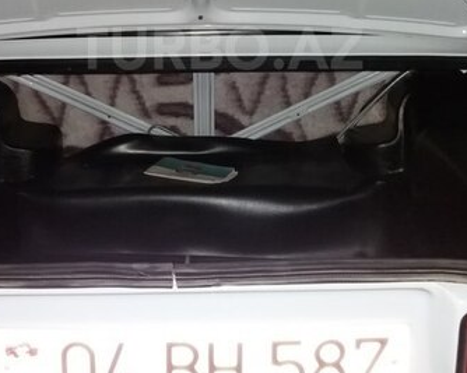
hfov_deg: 34.7
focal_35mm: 54
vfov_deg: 27.2
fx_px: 746
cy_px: 48
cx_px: 220
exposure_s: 1/19
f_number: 1.9
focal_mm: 3.7
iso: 160
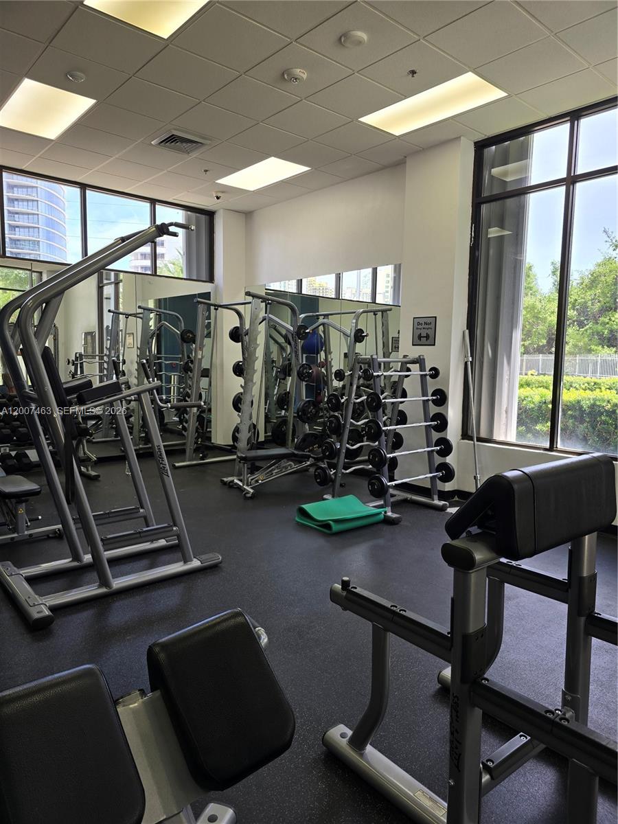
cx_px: 309
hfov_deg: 58.9
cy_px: 412
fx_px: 547
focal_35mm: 23
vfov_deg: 73.9
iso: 32
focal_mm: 6.3
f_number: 1.7
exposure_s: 1/120
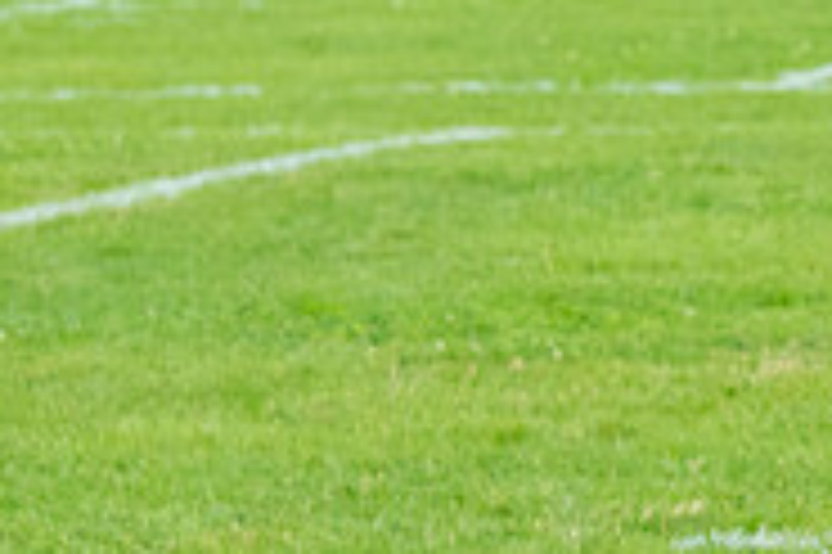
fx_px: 13531
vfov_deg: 2.3
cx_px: 1291
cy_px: 176
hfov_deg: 3.5
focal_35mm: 586
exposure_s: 1/1000
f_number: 5.6
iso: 1250
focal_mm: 125
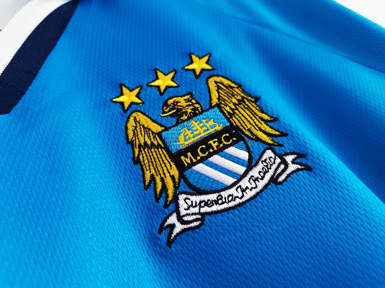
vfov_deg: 53.1
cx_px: 192
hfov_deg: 67.3
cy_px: 144
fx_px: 289
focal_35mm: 26
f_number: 1.8
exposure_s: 1/50
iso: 160
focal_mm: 5.58
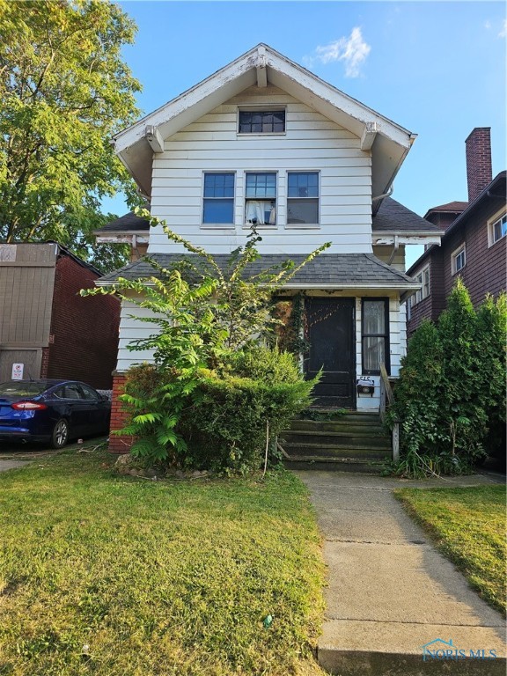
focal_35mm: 23
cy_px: 338
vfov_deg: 73.9
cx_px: 254
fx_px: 449
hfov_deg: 58.9
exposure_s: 1/147
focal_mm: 6.3
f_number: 1.7
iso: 10
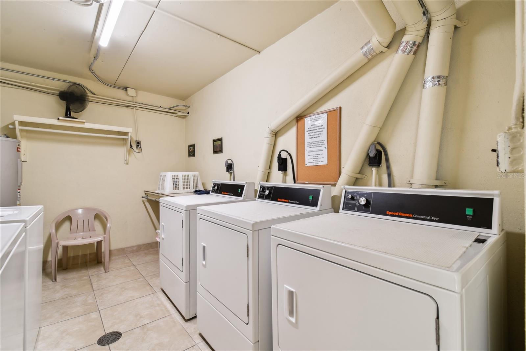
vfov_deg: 77.3
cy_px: 176
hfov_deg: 100.4
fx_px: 219
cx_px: 263
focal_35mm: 15
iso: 100
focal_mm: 10
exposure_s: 1/4
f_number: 8
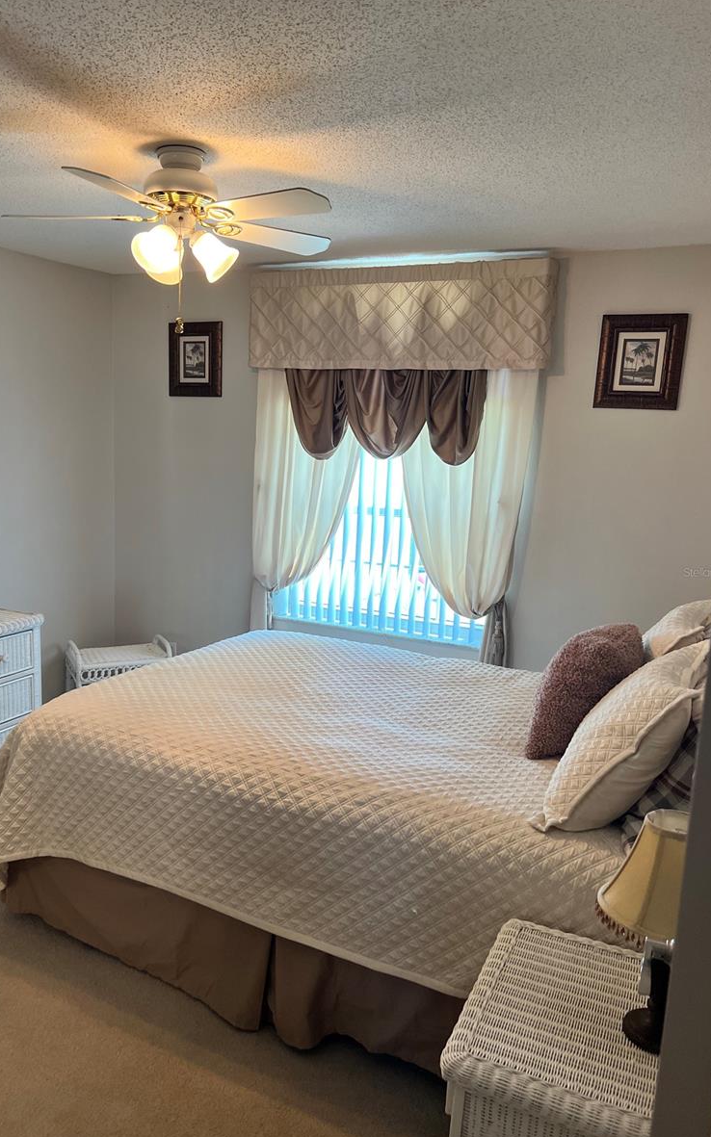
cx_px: 303
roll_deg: -1.5
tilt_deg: -8.5
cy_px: 572
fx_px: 868
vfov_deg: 66.5
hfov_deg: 44.4
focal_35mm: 28
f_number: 1.5
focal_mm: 5.7
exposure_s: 1/120
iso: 125
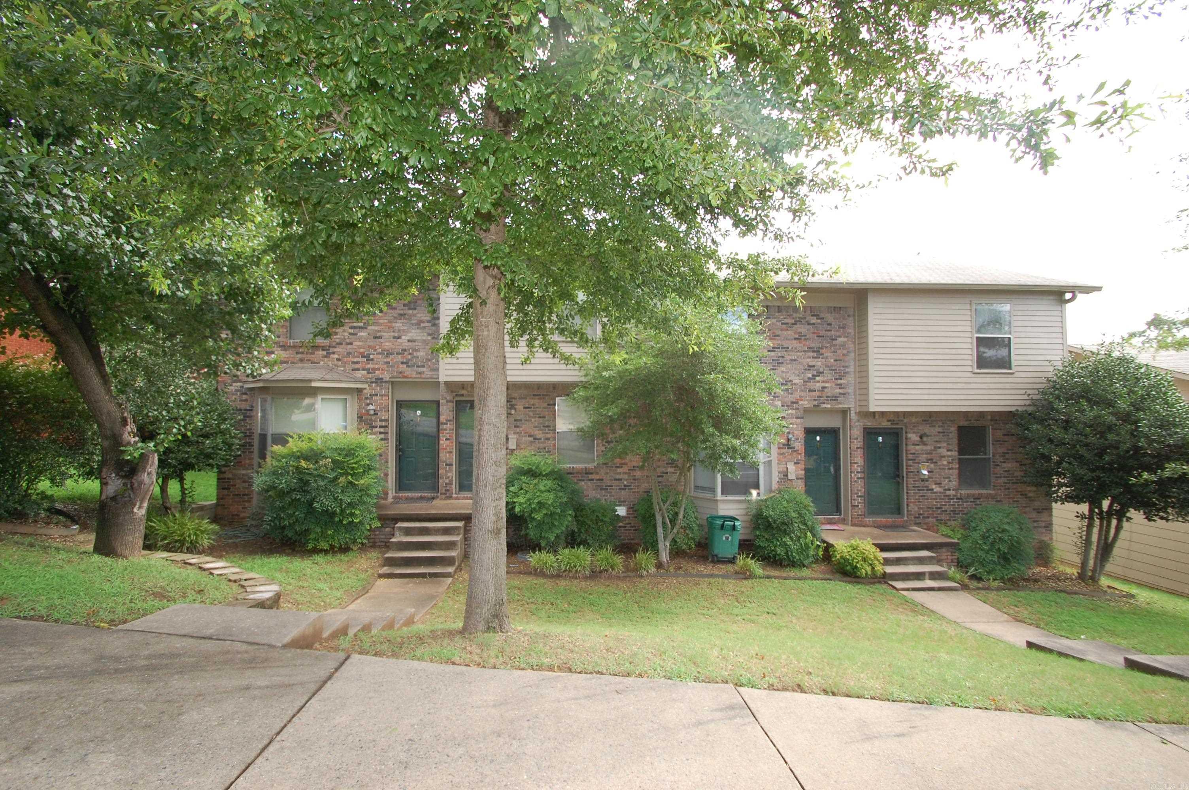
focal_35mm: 15
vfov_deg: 77.2
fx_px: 495
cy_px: 395
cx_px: 594
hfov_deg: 100.4
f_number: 6.3
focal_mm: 10
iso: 400
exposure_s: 1/160
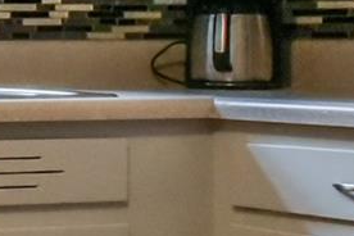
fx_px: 1386
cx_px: -530
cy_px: 32
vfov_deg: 9.7
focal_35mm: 141
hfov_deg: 11.6
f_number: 10
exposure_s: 1/100
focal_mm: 19
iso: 4000
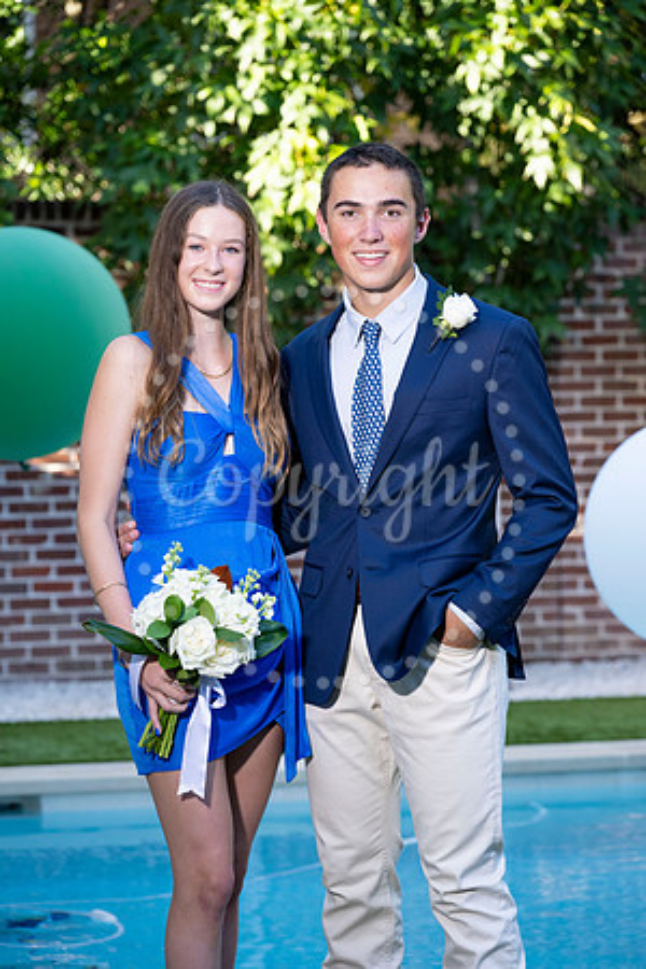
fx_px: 3230
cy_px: 484
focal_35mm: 120
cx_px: 323
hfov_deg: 11.4
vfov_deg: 17.1
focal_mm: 120
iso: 400
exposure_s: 1/200
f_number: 5
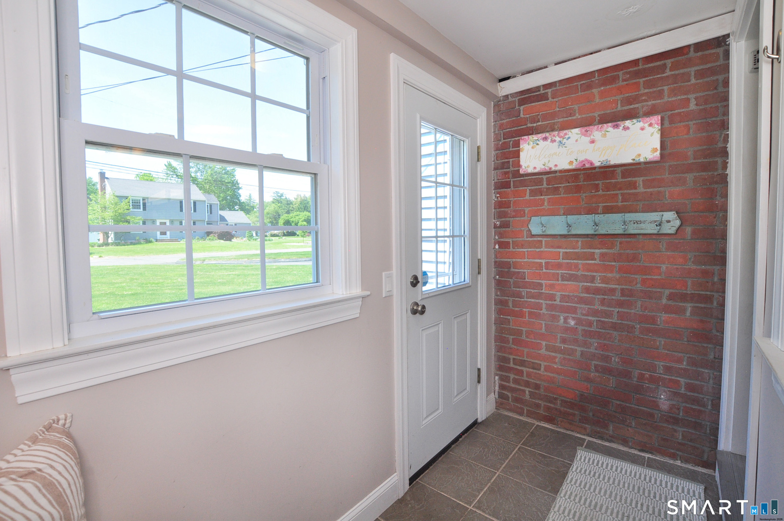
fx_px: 326
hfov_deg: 100.5
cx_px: 392
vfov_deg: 77.2
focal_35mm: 15
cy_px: 260
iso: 500
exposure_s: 1/80
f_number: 9
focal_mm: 10
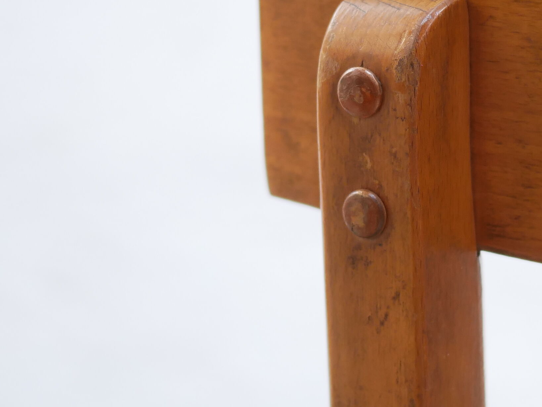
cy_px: 115
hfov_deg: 17.5
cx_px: 394
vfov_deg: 13.2
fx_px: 1754
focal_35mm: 112
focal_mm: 20
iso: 320
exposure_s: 1/60
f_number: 1.7
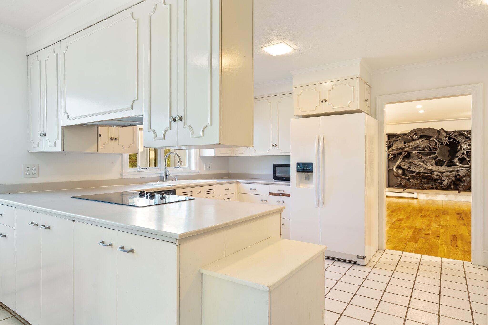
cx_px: 244
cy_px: 162
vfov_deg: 59.5
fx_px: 285
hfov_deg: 81.2
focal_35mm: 21
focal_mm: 21
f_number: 9
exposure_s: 2.5
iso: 80
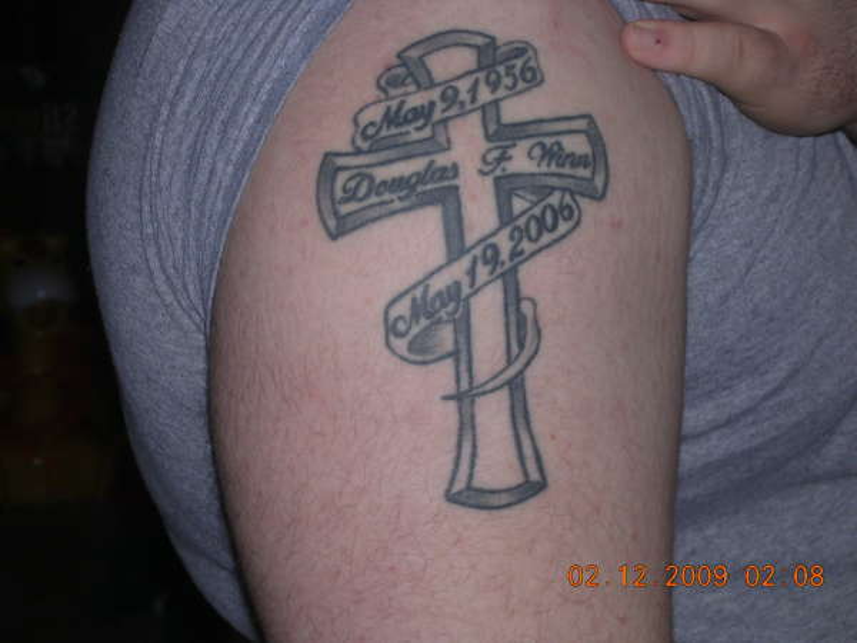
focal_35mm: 100
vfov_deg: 14.8
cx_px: 428
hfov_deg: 19.6
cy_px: 322
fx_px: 2476
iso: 100
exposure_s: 1/60.1
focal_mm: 15.2
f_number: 4.5
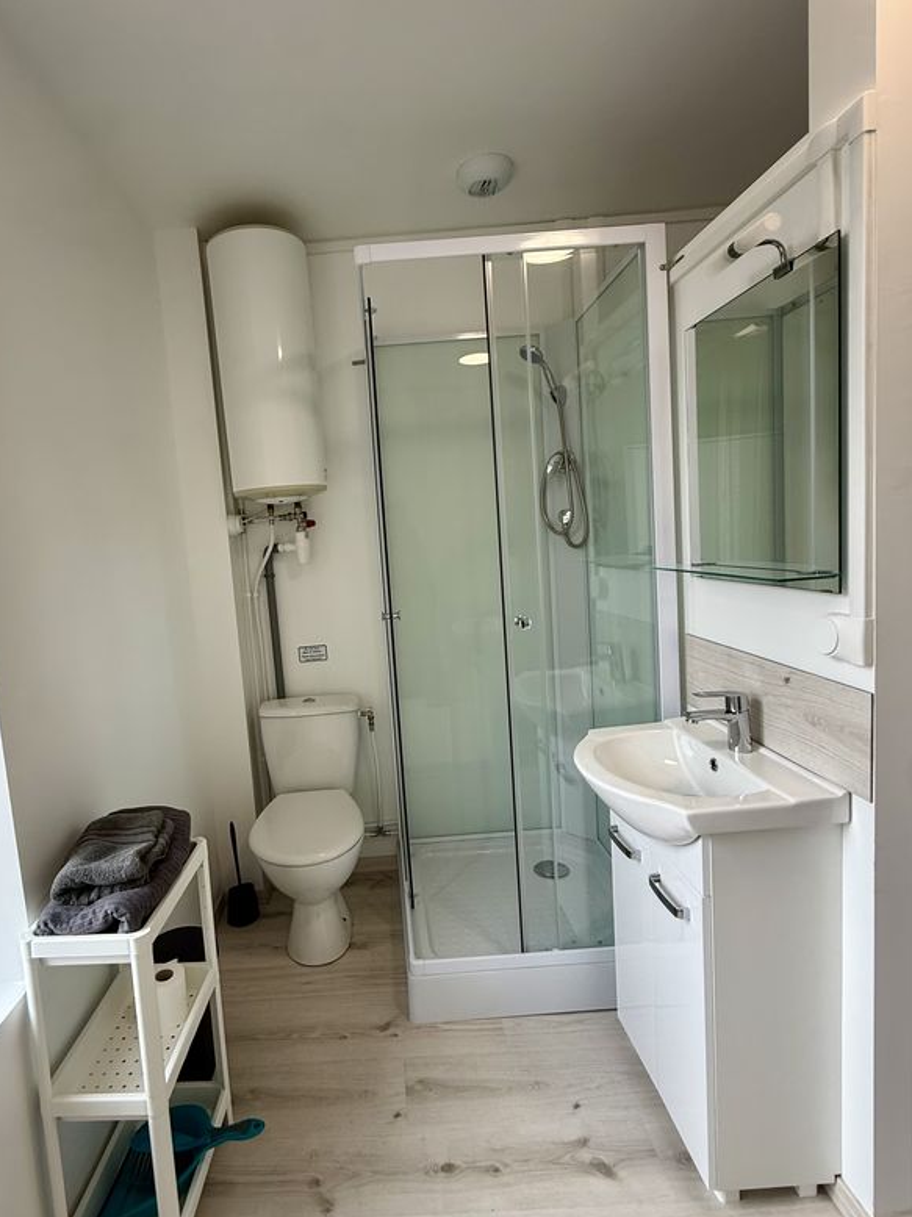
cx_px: 375
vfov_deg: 87.8
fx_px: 633
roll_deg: +3.7
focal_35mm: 18
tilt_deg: -4.5
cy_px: 602
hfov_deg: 71.0
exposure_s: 1/99
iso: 125
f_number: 2.2
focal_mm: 2.22
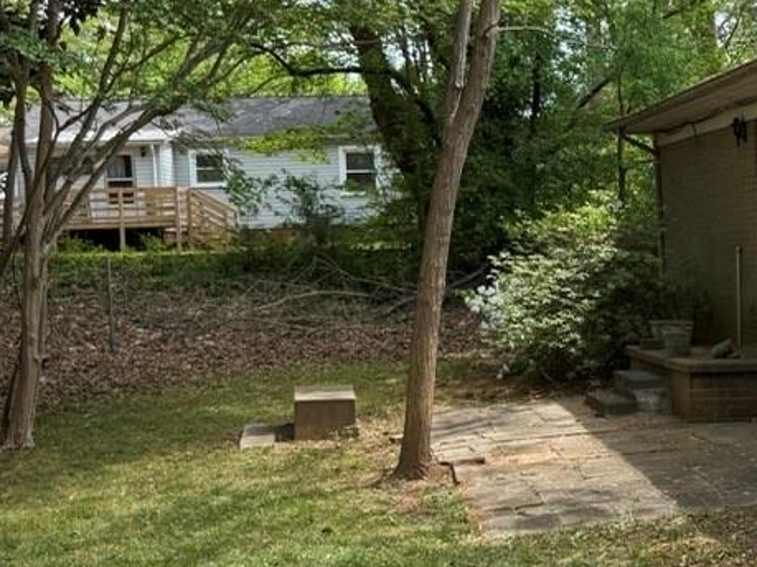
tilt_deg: -2.3
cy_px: 282
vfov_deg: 21.9
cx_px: 945
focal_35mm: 67
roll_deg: +1.3
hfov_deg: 25.5
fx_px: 1465
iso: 100
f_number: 1.78
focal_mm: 6.76
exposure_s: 1/1032
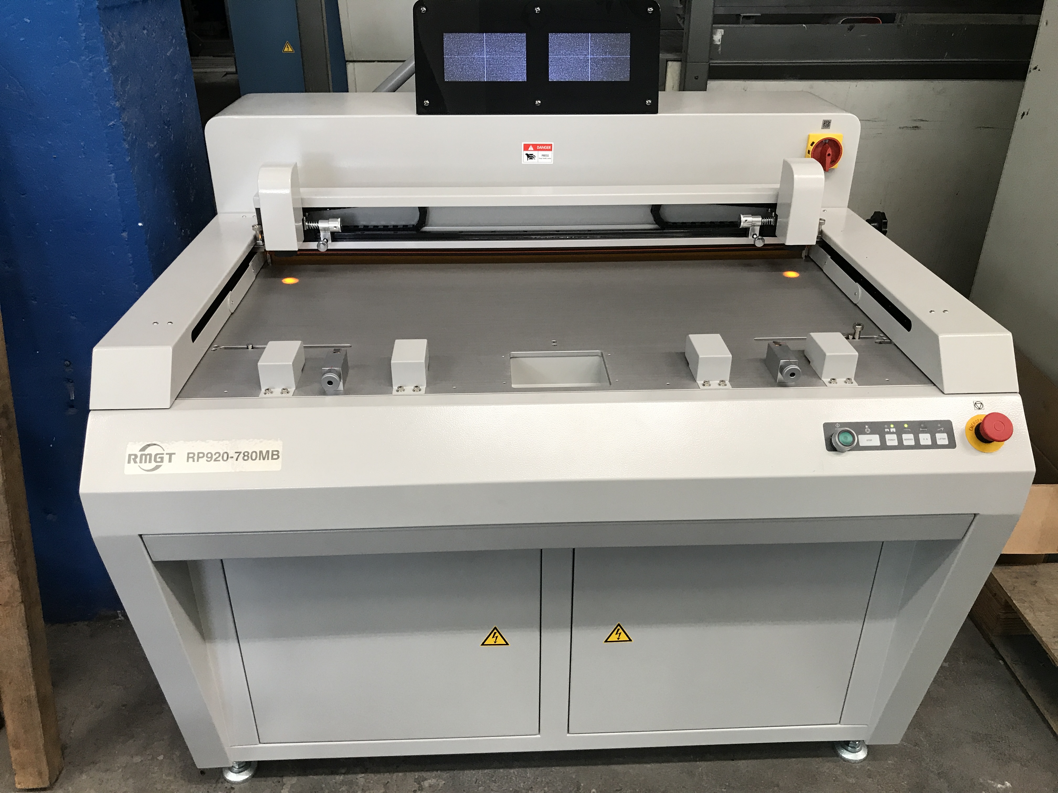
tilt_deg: -29.3
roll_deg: +0.2
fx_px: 856
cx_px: 529
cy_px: 396
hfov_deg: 63.4
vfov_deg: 49.7
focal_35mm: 28
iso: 40
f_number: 1.8
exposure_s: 1/33
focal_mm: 3.99
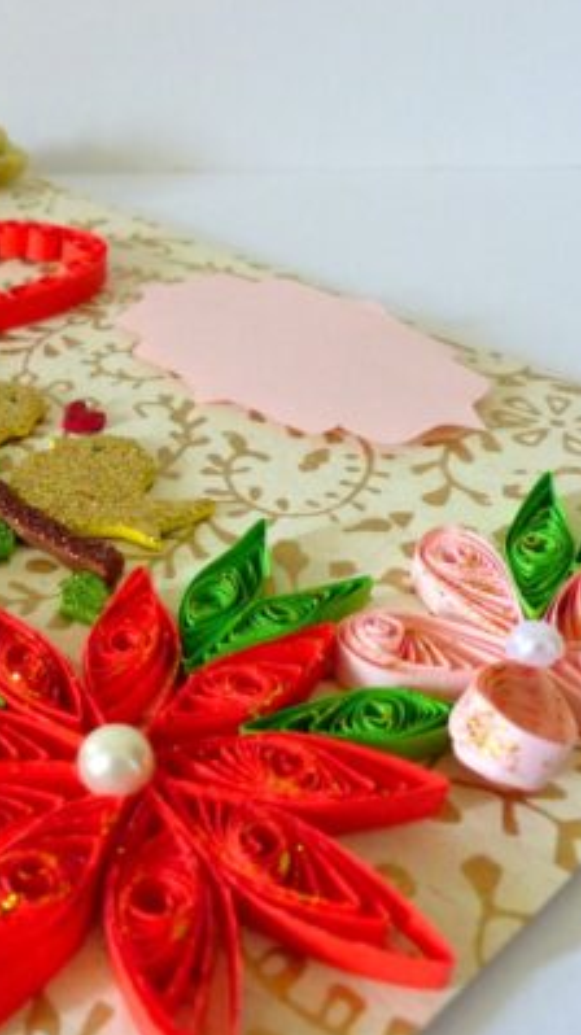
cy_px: 514
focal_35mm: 41
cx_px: 39
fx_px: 1125
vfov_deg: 49.4
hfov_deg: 27.7
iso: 400
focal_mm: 4.5
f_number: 2.8
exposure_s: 1/30
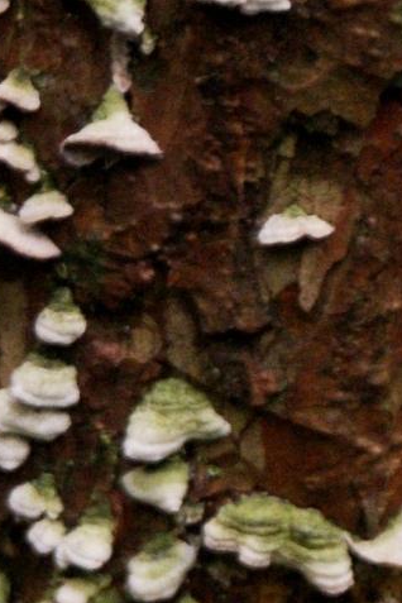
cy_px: 759
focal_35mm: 438
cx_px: 194
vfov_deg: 4.7
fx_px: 7336
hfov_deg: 3.1
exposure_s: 1/100
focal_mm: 60
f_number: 5.6
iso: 400
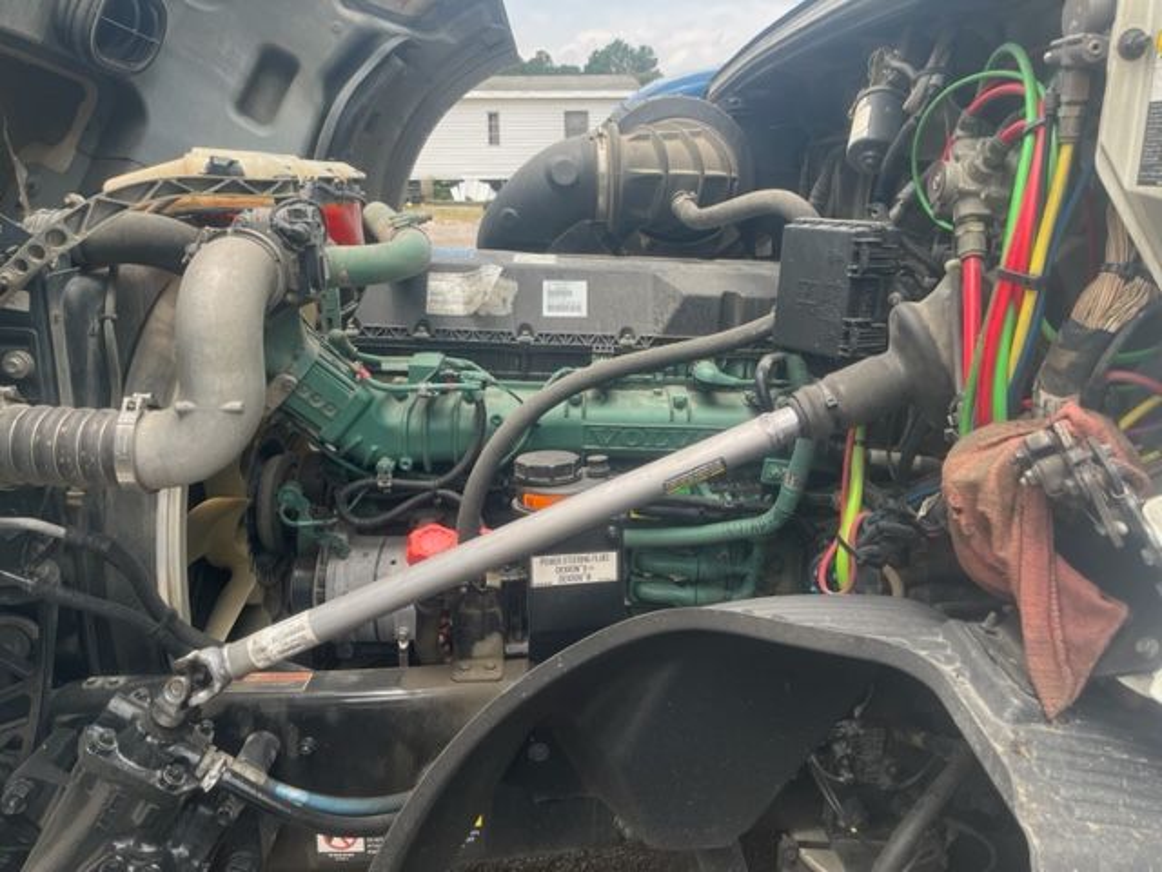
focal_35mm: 26
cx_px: 581
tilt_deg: -16.8
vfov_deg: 53.1
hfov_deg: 67.3
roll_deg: +0.6
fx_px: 873
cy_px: 436
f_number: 1.6
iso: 50
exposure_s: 1/718
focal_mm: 5.1
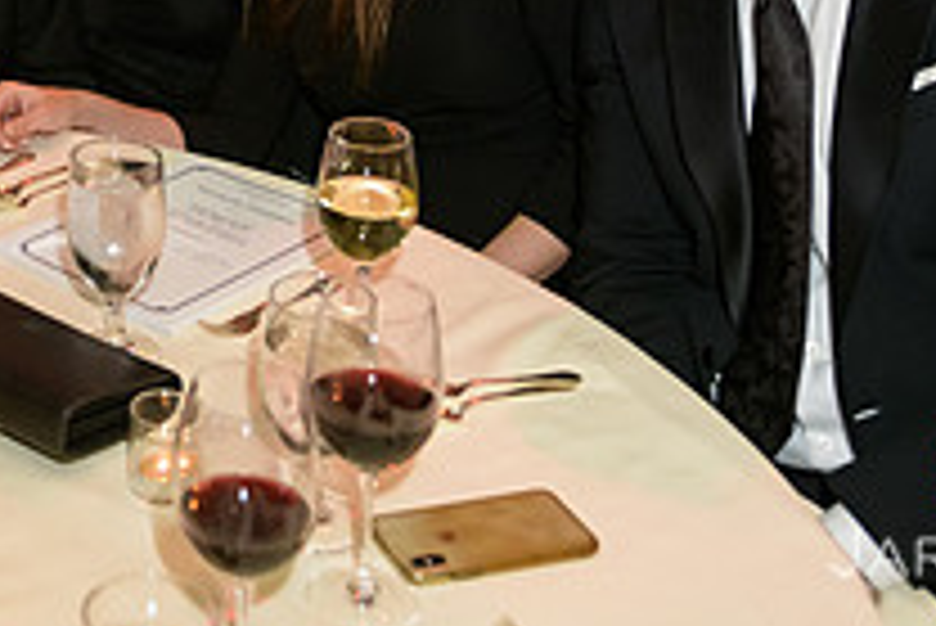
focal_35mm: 78
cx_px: -45
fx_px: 2029
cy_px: -196
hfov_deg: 24.5
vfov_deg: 16.5
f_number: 3.2
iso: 1600
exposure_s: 1/100
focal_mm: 28
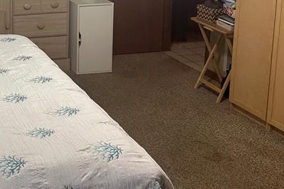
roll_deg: +0.1
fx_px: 505
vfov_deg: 20.3
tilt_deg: -10.4
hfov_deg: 28.7
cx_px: -23
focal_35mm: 64
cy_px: -18
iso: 160
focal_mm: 6.86
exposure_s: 1/120
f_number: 1.78
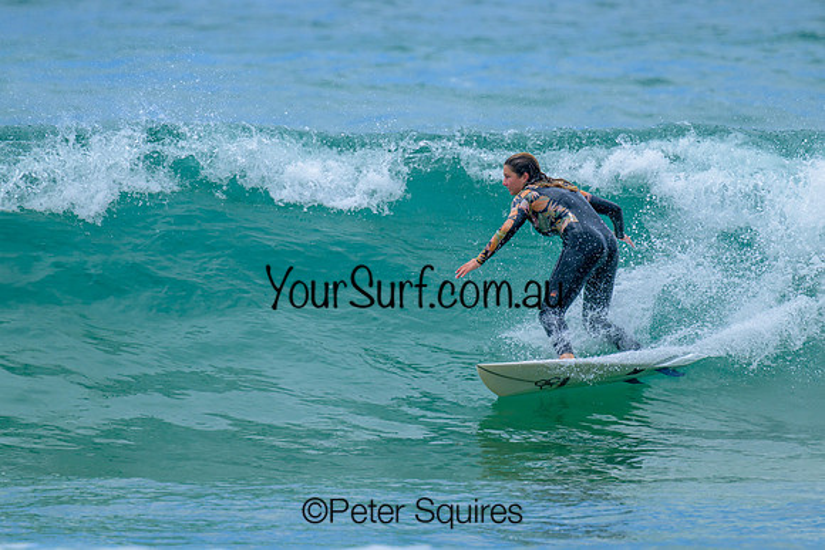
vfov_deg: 2.0
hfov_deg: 3.0
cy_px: 208
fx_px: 15947
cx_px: 435
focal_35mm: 696
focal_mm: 560
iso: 400
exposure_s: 1/2000
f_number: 8
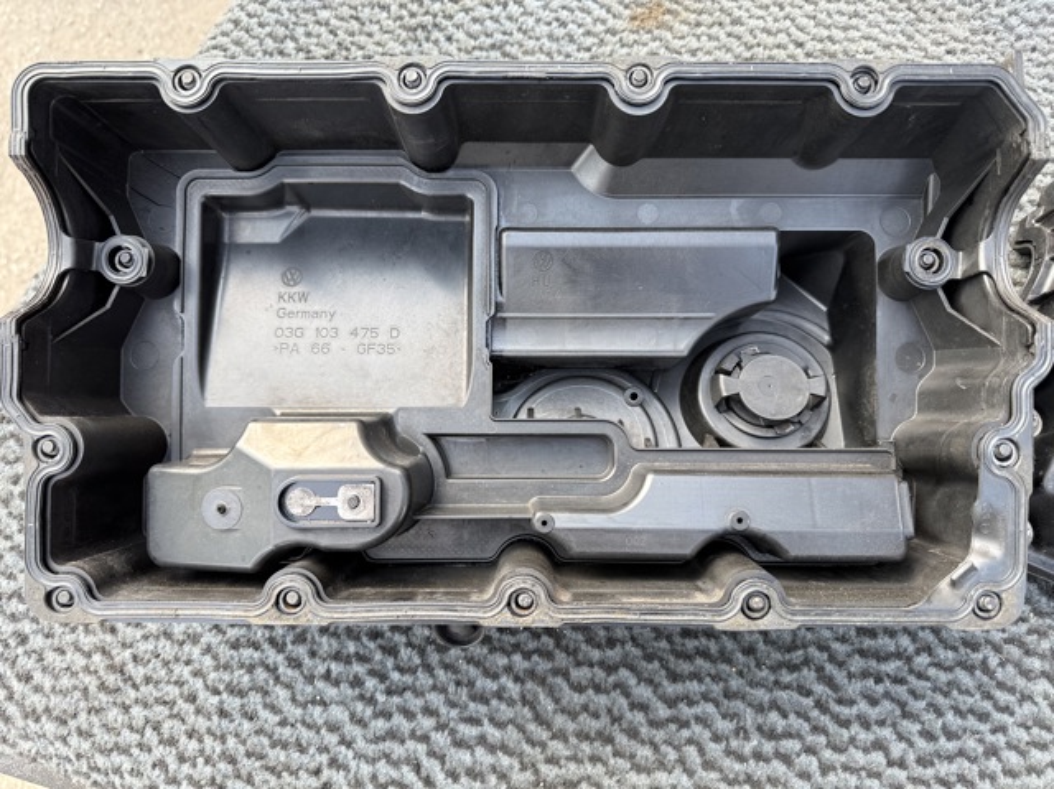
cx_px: 527
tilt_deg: -72.9
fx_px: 730
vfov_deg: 56.8
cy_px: 394
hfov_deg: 71.6
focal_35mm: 24
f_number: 1.78
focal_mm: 6.76
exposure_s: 1/161
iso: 80
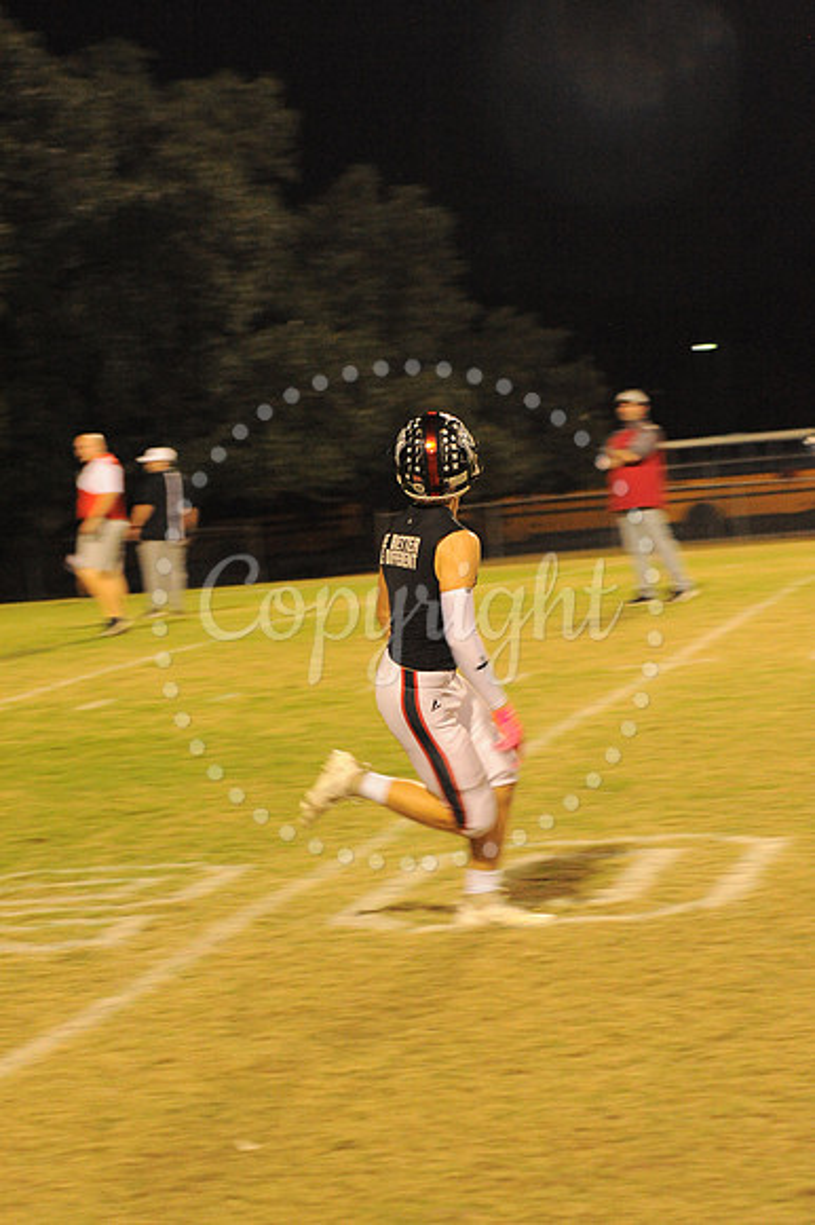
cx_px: 408
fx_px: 3128
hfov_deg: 14.8
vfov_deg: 22.2
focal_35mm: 92
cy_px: 612
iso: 6400
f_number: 6.3
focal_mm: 92
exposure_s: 1/125
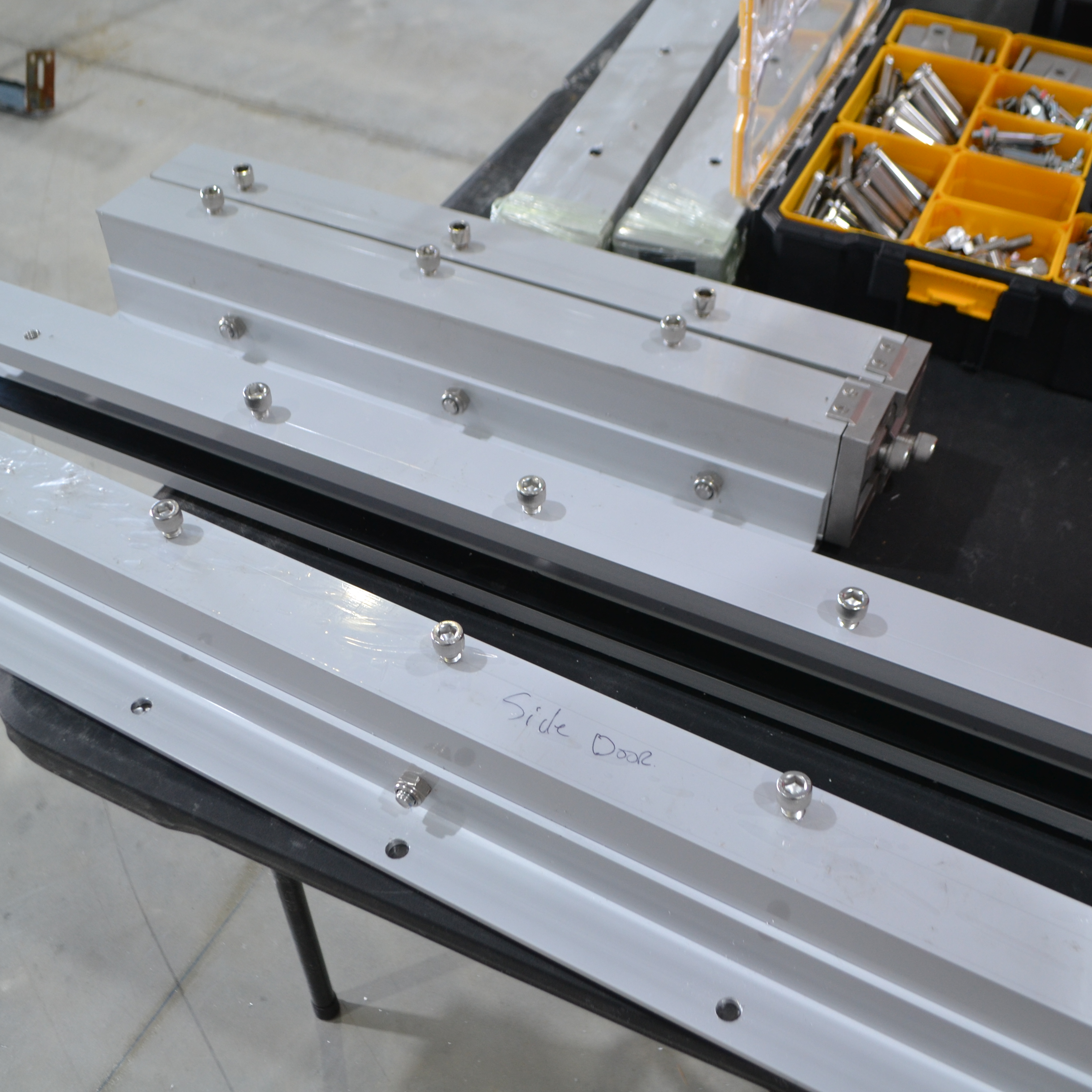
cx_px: 581
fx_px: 1249
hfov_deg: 47.2
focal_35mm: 35
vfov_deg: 47.2
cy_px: 538
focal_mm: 18
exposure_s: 1/60
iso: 400
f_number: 4
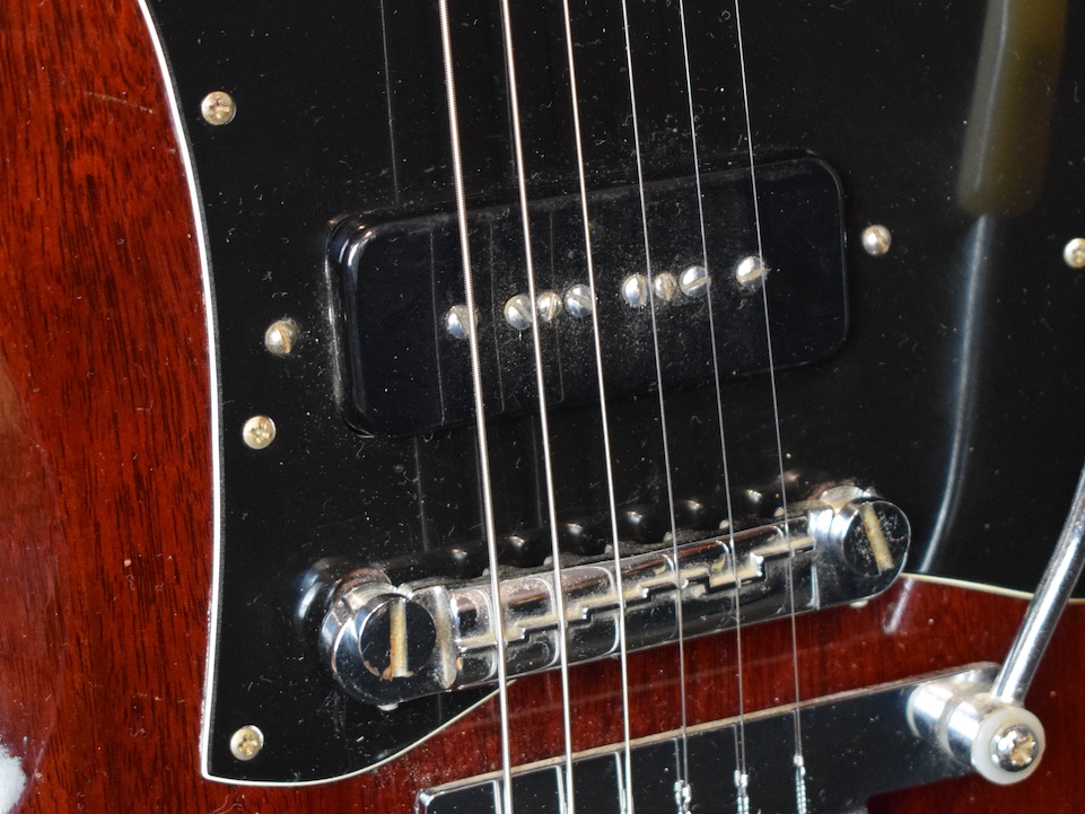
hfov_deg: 18.2
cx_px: 624
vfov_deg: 13.7
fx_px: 3386
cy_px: 322
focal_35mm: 108
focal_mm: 48
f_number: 5.3
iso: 3200
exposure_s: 1/20
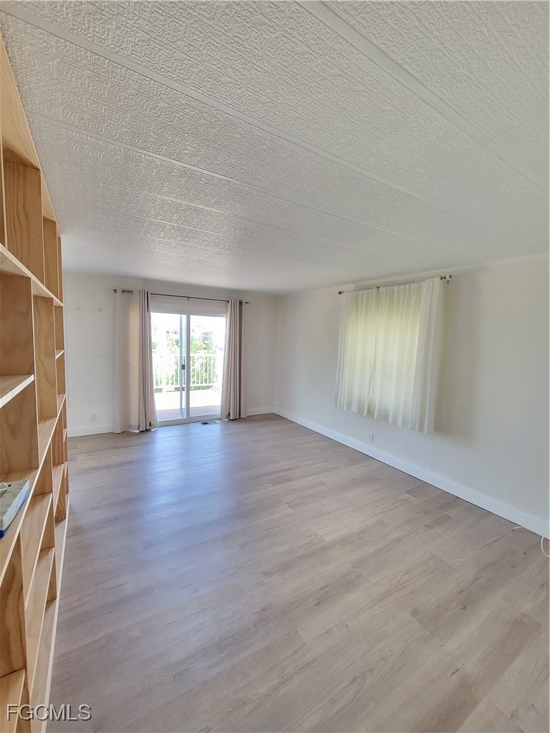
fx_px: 275
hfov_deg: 89.9
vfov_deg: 106.2
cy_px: 366
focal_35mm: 13
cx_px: 275
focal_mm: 2.2
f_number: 2.2
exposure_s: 1/60
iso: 250
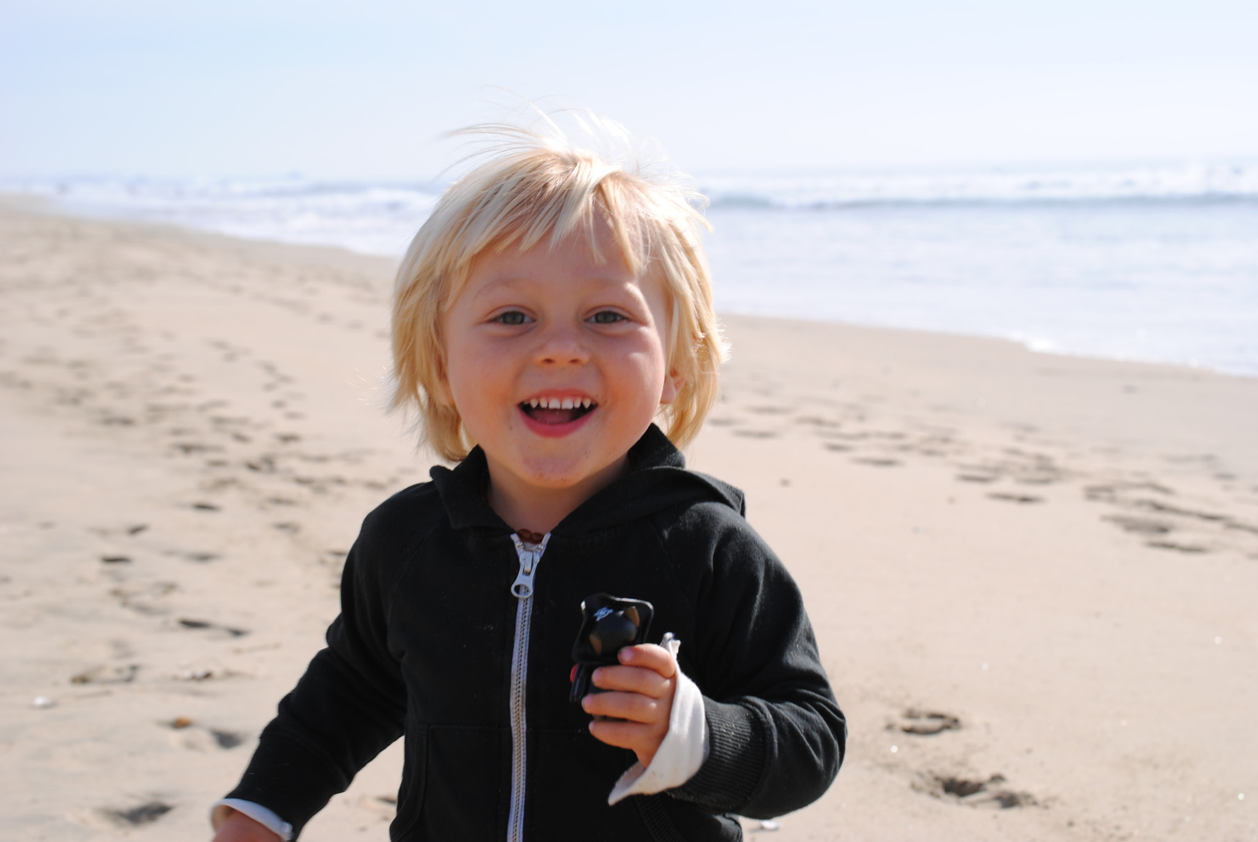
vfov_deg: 16.6
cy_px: 421
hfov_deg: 24.6
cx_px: 629
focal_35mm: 82
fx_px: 2886
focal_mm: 55
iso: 100
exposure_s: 1/320
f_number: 9
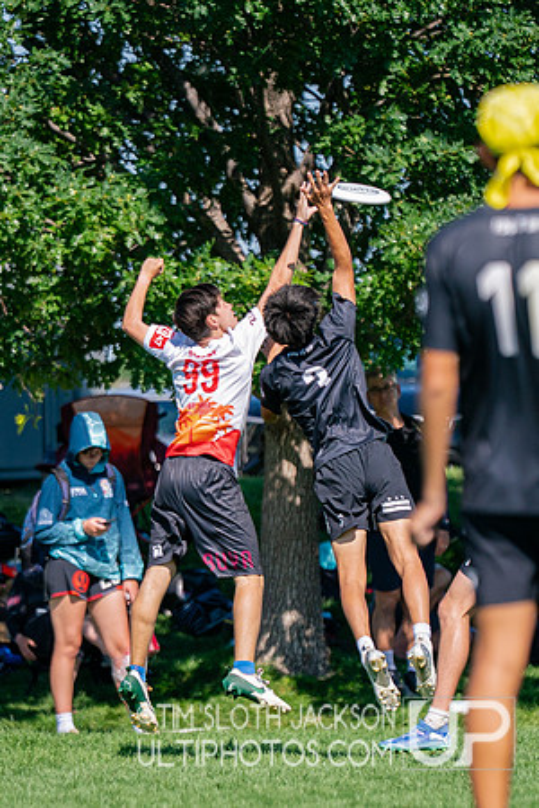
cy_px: 456
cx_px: 262
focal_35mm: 409
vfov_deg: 5.0
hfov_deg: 3.4
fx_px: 9176
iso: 400
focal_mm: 200
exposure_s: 1/6400
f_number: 2.8
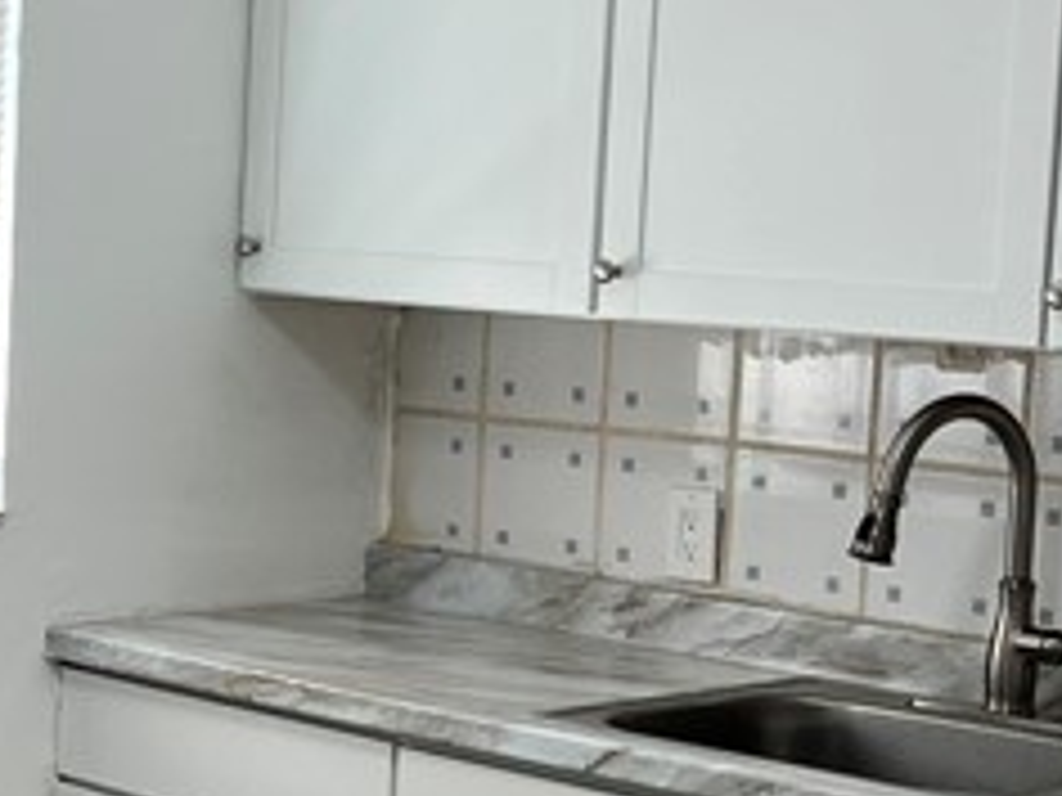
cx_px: -140
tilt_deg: -9.2
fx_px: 3467
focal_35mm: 113
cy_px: 531
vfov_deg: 13.1
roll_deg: -2.3
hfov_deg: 16.8
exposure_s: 1/121
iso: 50
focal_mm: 5.7
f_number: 1.5
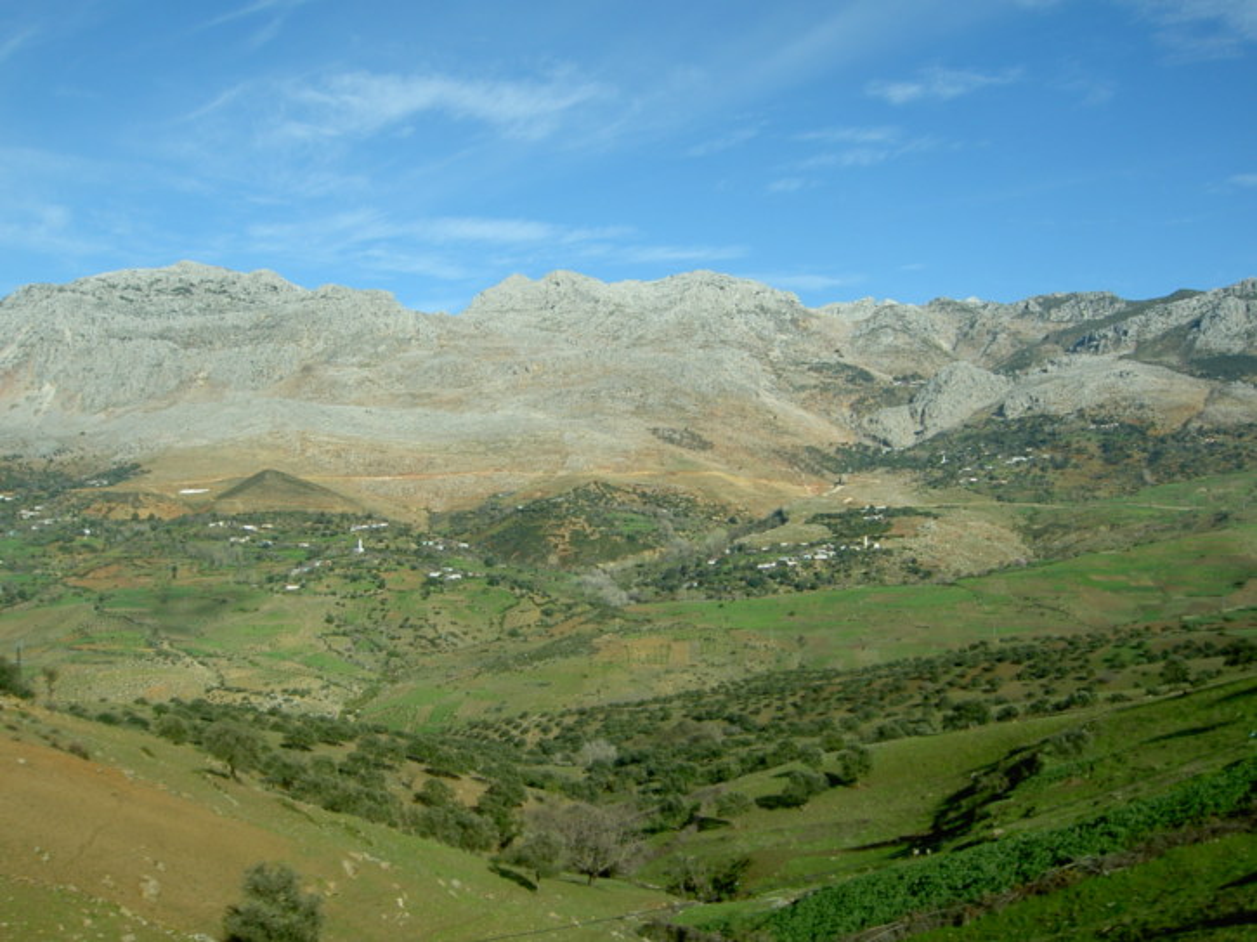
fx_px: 1234
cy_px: 471
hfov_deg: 54.0
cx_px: 628
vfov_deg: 41.8
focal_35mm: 34
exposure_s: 1/200
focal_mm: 5.6
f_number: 4.7
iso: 50
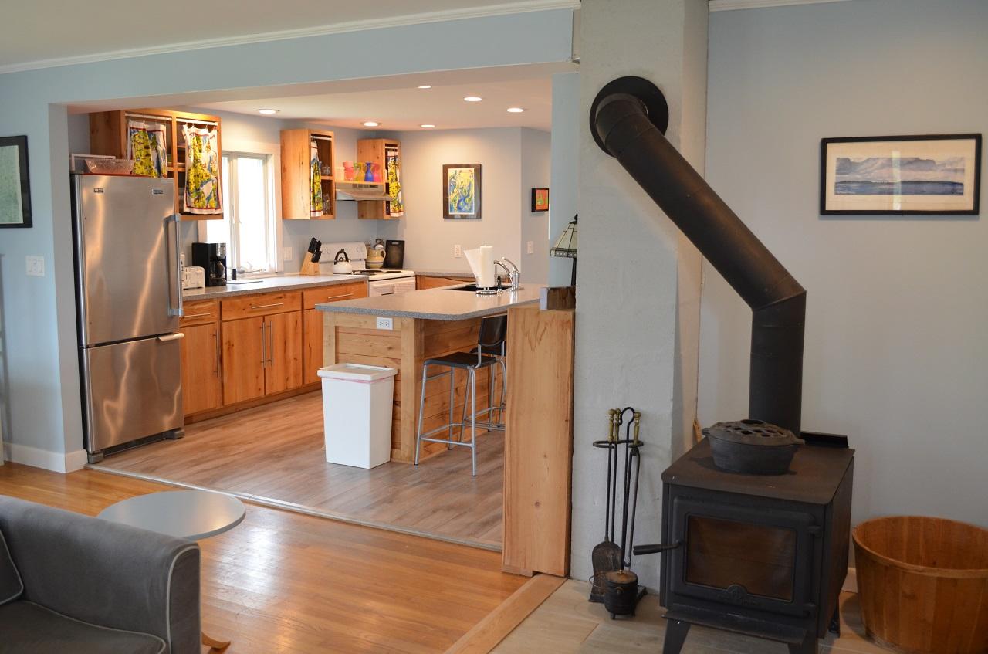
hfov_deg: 57.3
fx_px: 904
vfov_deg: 39.8
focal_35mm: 33
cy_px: 327
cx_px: 494
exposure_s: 1/60
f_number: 4
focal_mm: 22
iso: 720
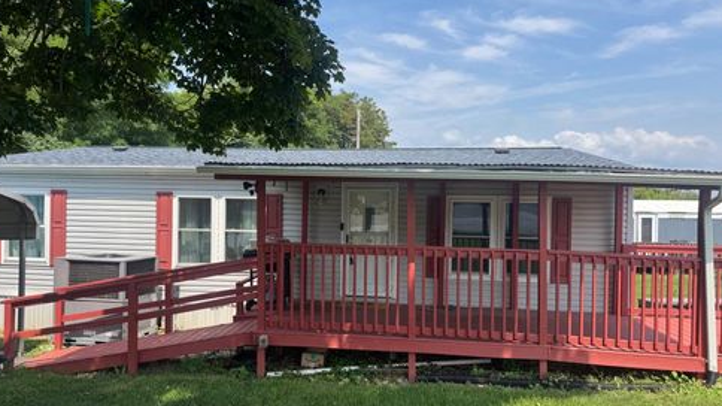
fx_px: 517
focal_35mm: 27
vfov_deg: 42.8
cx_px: 351
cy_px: 220
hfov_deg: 69.9
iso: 80
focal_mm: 6.76
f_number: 1.78
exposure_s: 1/3247
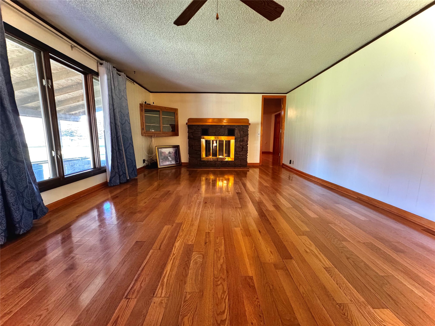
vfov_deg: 85.7
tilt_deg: -9.0
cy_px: 163
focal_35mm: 14
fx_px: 176
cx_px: 218
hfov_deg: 102.1
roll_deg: -0.5
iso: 800
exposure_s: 1/60
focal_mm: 2.22
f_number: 2.2
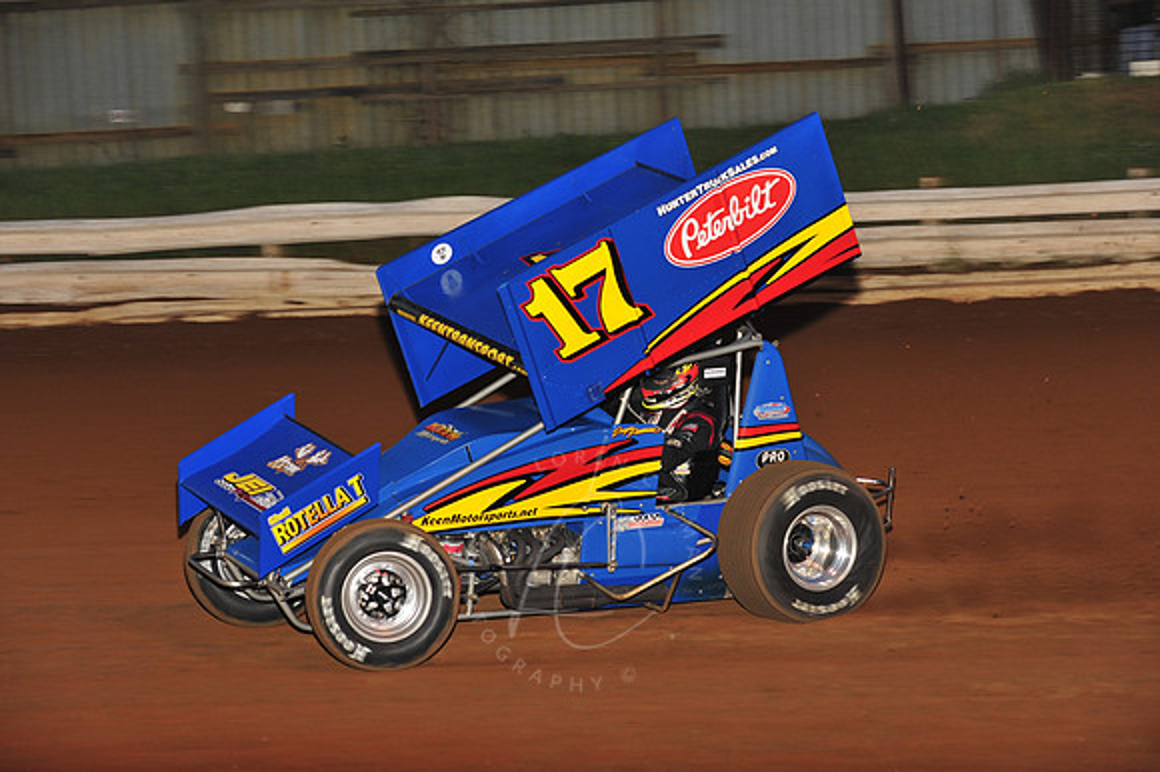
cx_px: 580
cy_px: 386
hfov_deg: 18.3
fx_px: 3607
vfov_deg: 12.2
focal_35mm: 112
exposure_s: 1/320
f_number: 6.3
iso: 800
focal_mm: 112
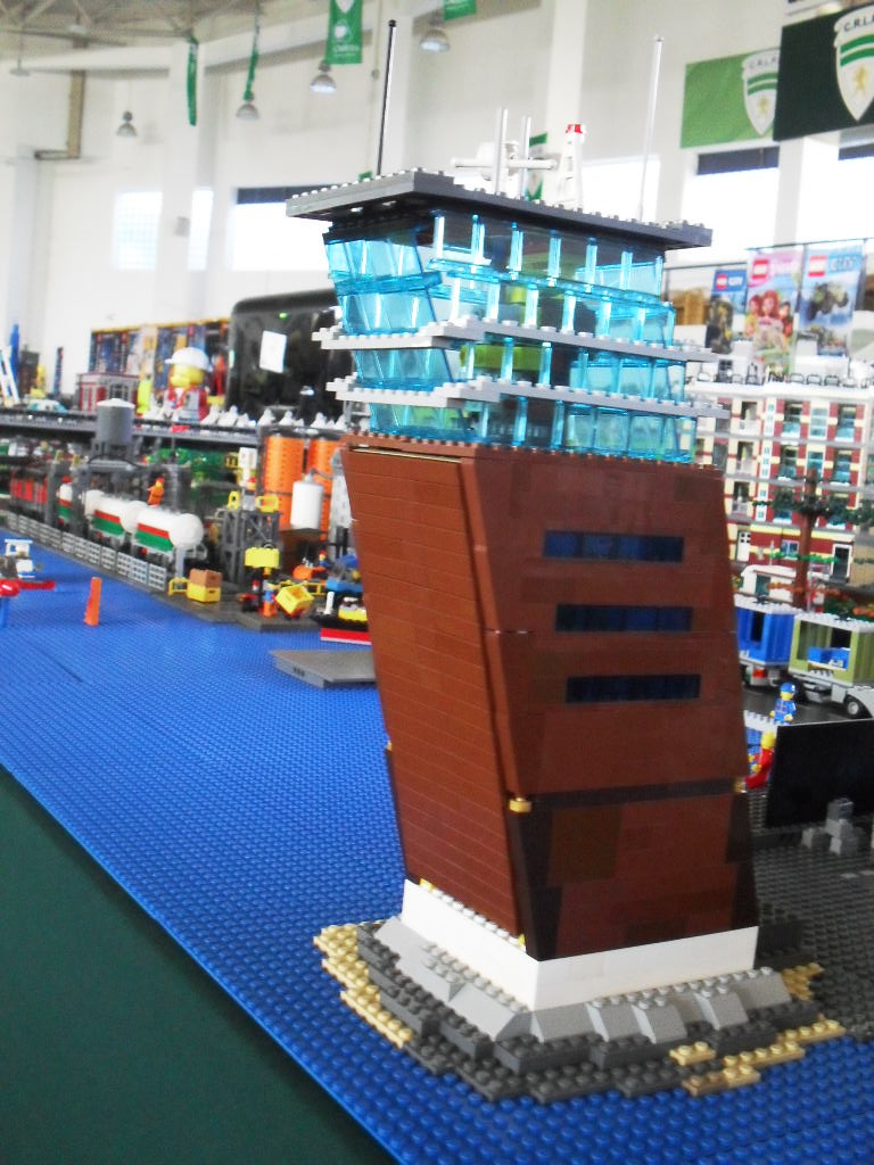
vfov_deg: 44.8
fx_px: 1414
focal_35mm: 42
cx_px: 437
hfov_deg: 34.3
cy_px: 582
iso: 400
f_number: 3.6
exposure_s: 1/15
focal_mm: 7.5
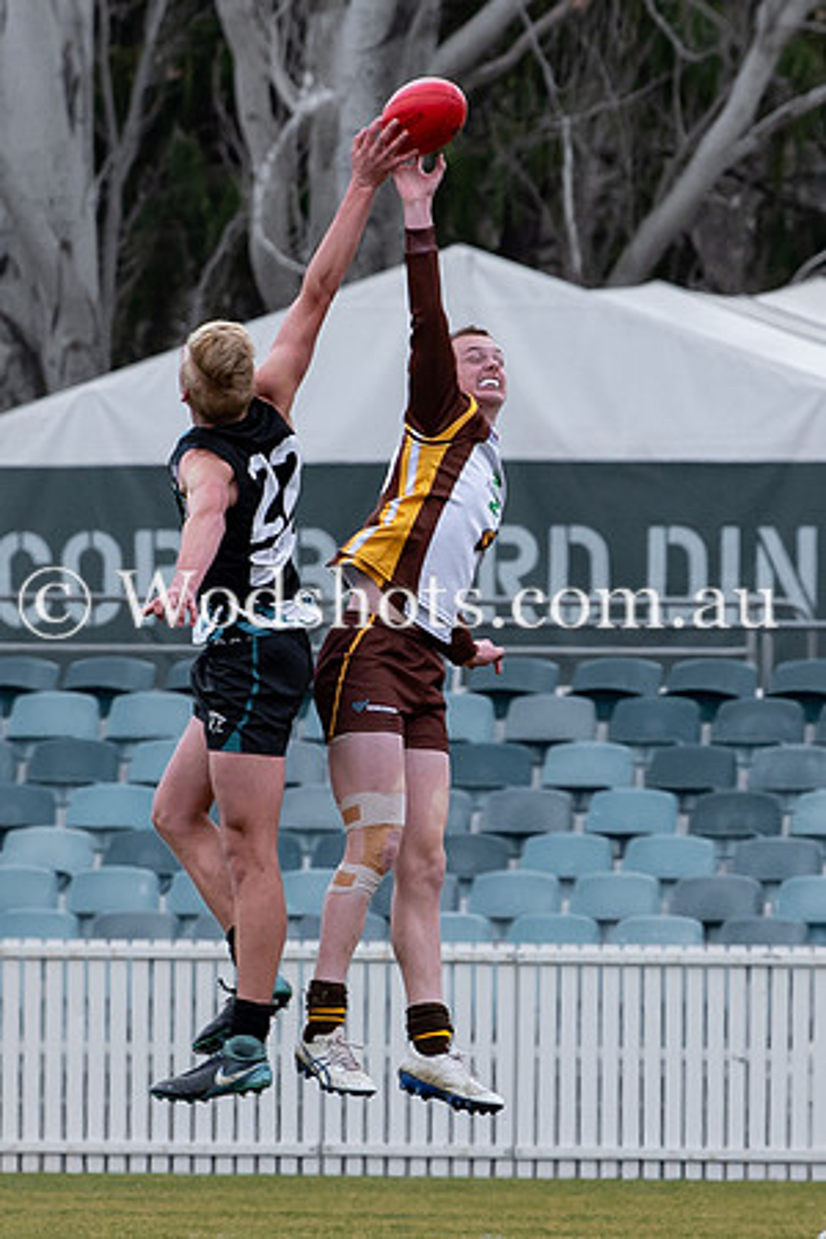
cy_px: 680
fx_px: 37100
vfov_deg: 1.9
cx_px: 437
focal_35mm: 1078
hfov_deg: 1.3
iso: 280
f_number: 4
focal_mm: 200
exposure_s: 1/1000
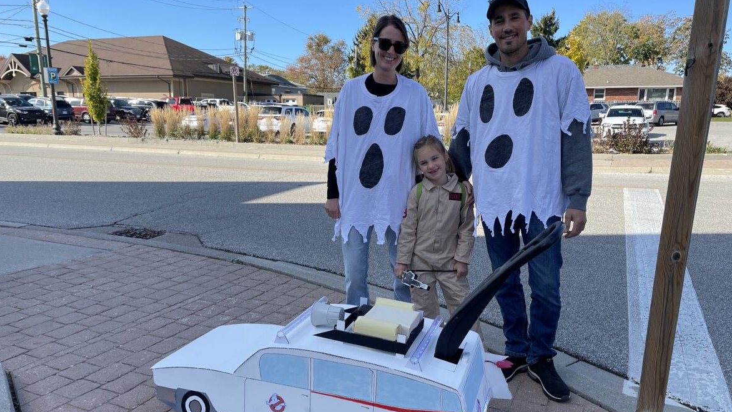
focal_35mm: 29
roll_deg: -0.5
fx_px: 563
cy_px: 235
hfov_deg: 66.1
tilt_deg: -9.9
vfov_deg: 40.1
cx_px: 372
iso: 50
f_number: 1.6
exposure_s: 1/2174
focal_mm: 4.2
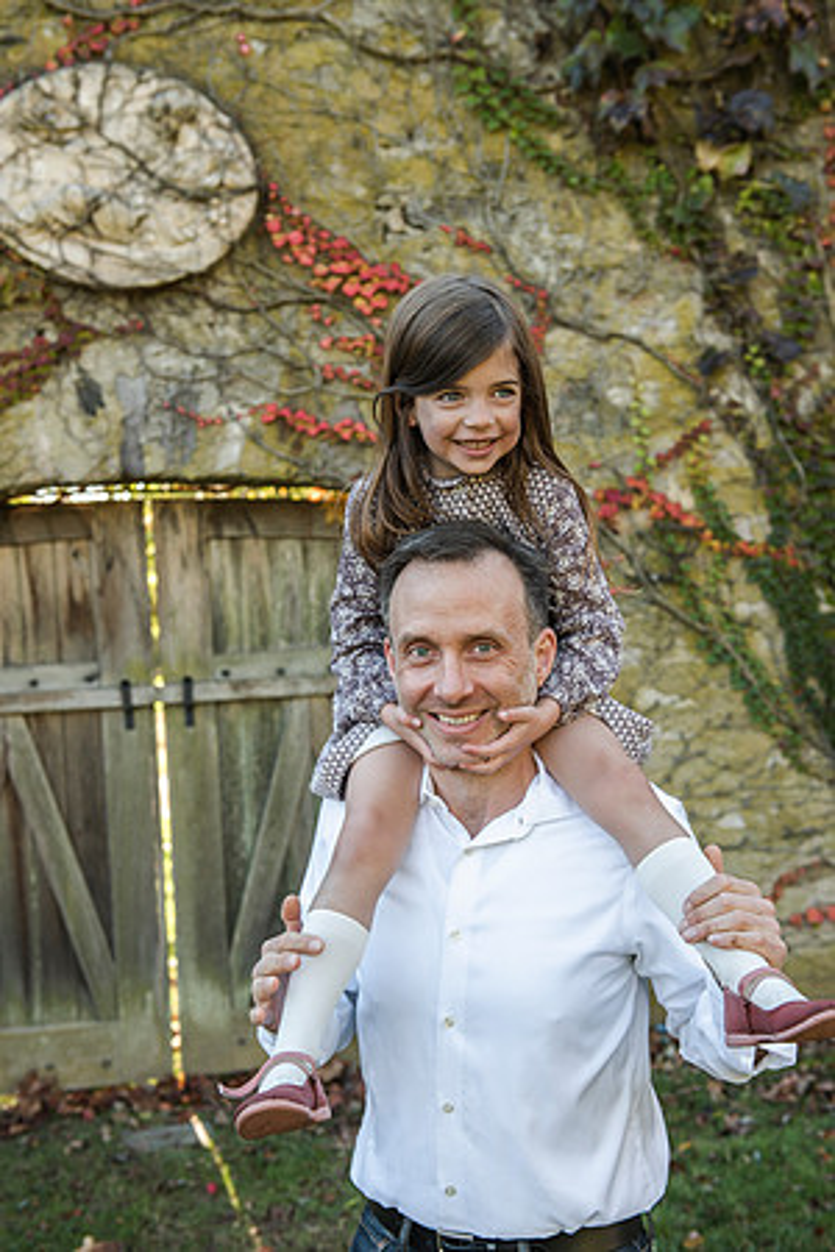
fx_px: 1670
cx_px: 418
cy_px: 626
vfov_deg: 41.1
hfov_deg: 28.1
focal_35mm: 48
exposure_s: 1/500
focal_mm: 48
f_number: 4.5
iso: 640
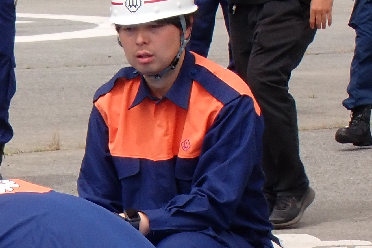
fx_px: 3265
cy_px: 397
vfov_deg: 4.3
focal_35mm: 316
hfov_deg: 6.5
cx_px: -148
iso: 200
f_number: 6.3
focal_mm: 18
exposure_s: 1/640
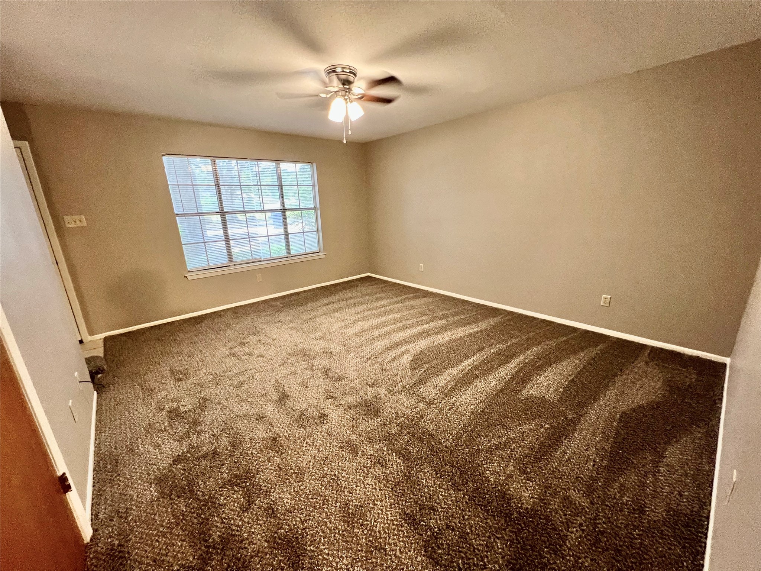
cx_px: 380
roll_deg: +1.5
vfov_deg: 89.9
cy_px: 286
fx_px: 286
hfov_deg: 106.2
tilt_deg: -15.4
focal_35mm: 13
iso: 500
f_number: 1.8
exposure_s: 1/60
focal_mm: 1.57
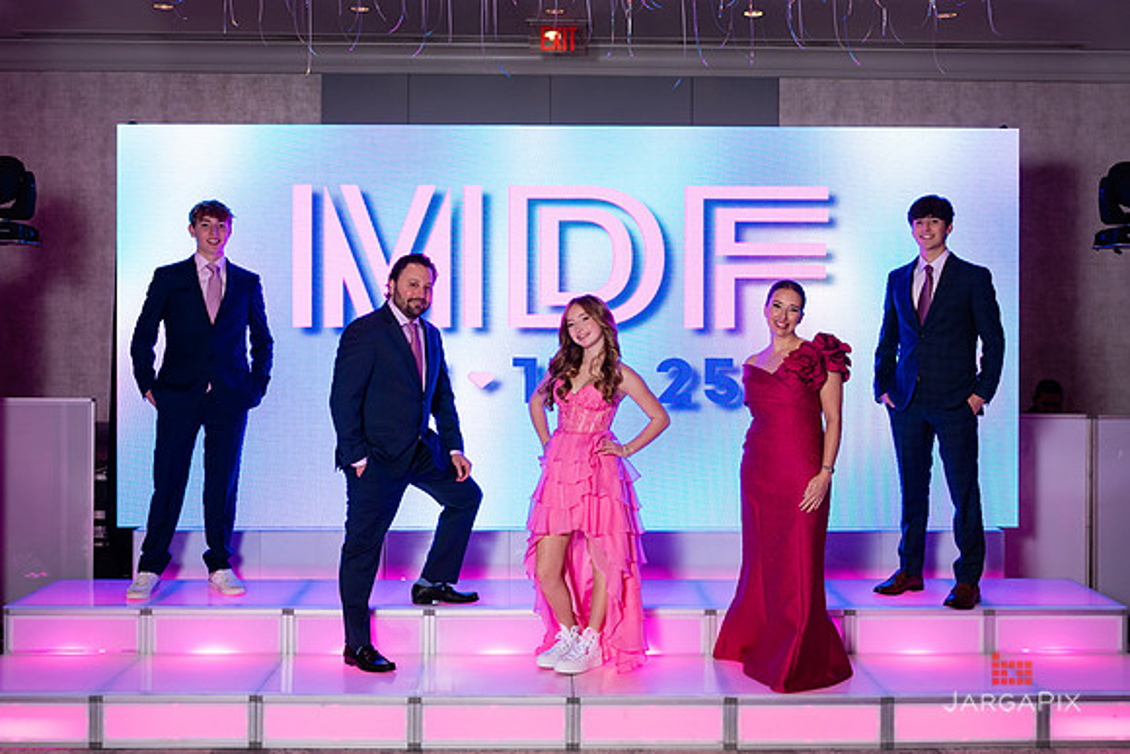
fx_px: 1261
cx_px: 568
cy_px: 332
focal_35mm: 40
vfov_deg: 33.3
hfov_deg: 48.3
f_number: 4
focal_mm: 34.5
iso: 640
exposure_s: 1/160
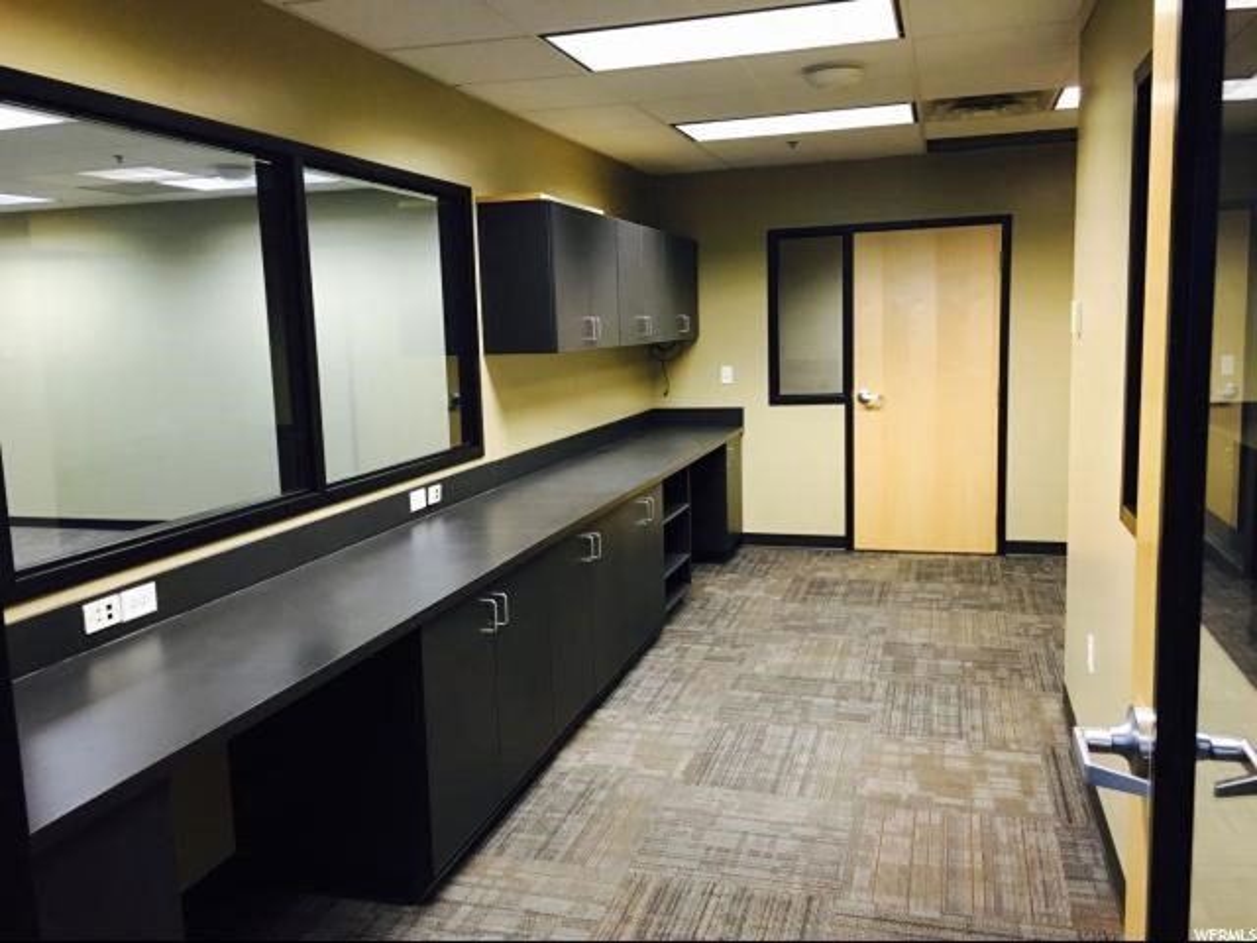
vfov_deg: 48.2
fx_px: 1053
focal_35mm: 29
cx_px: 628
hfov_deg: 61.7
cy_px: 472
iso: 160
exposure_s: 1/30
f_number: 2.2
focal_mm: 4.15
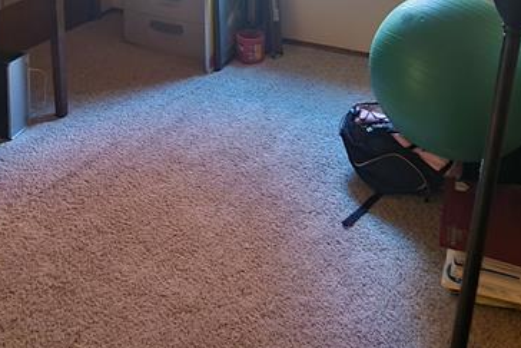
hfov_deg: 50.4
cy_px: -116
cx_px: 210
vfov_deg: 28.2
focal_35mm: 38
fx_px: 550
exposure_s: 1/8
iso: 250
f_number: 2.2
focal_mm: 2.2
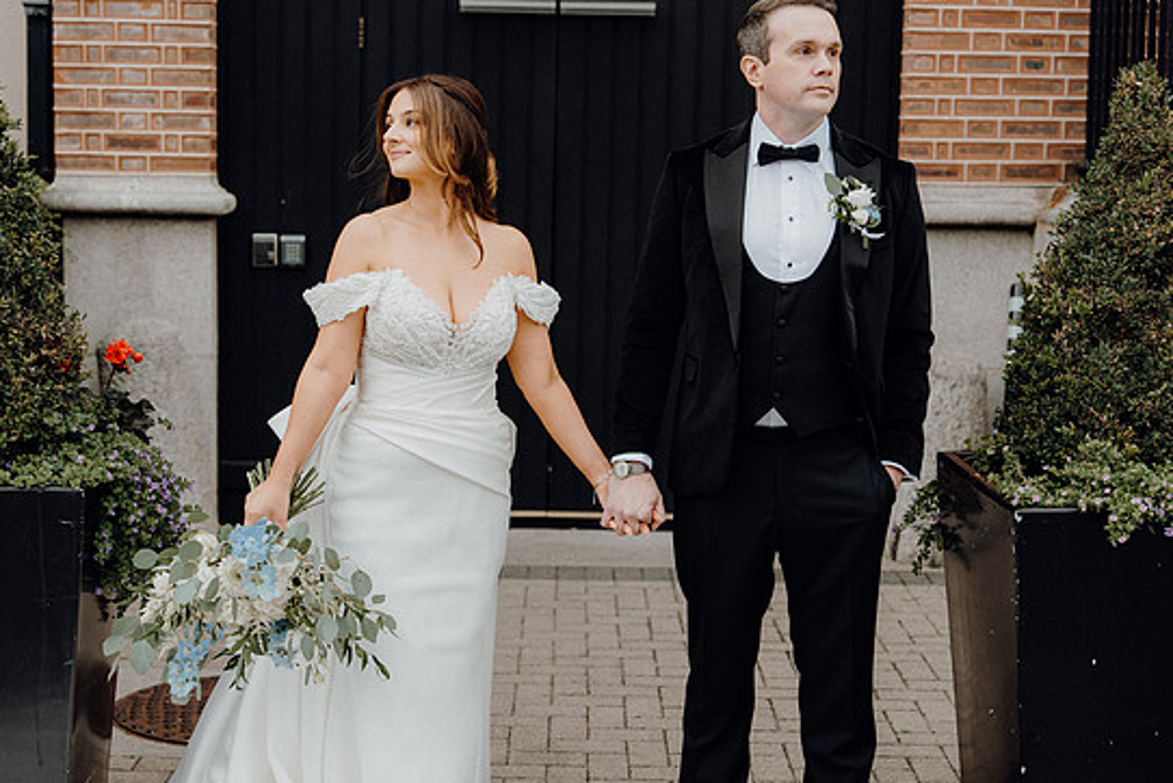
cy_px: 367
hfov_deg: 32.9
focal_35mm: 61
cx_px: 567
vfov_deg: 22.3
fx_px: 1989
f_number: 3.5
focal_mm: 57
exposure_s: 1/250
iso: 250
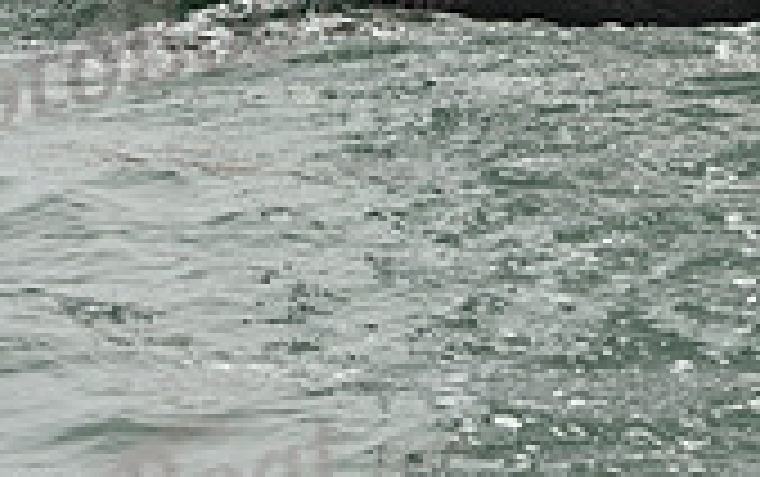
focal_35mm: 245
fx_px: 5080
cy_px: -245
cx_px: 706
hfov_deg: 8.5
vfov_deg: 5.3
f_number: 10
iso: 320
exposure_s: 1/1000
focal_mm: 70
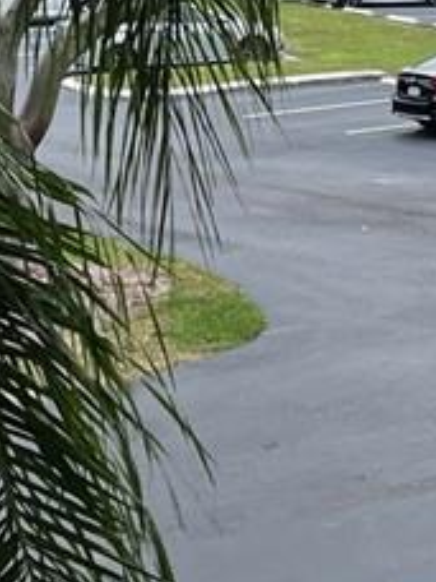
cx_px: 653
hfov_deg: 10.5
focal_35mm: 137
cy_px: 135
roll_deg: +0.0
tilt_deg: -6.6
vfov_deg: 14.3
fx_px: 2301
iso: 32
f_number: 1.6
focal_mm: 4.2
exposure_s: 1/1887
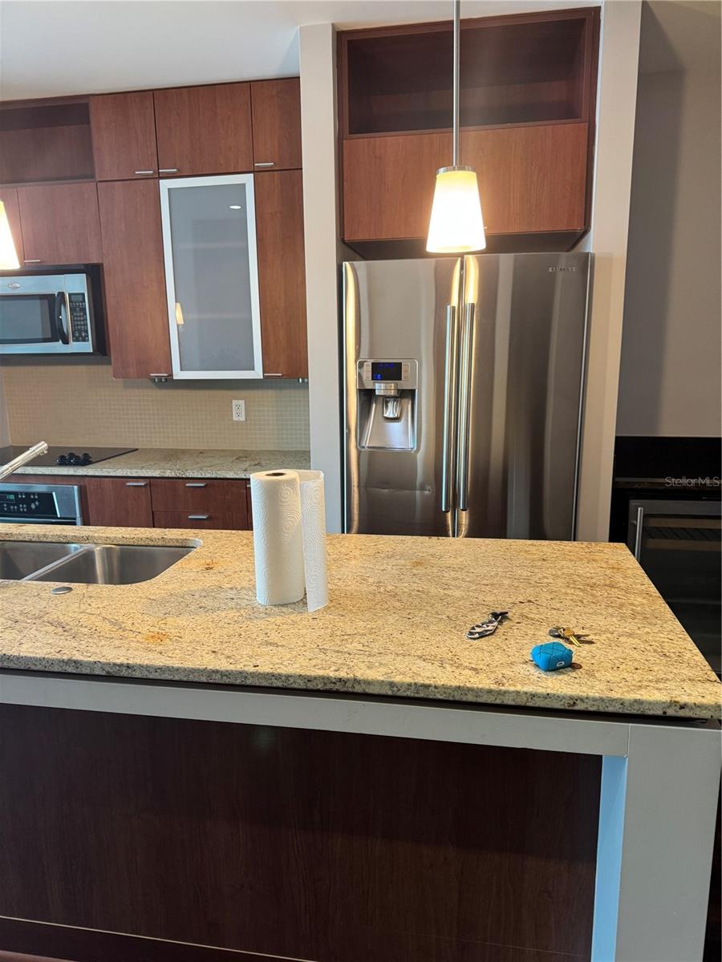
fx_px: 667
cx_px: 361
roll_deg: +1.6
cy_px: 481
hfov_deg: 56.8
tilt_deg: -11.3
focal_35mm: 24
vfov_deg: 71.6
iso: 200
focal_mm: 6.76
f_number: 1.78
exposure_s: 1/60
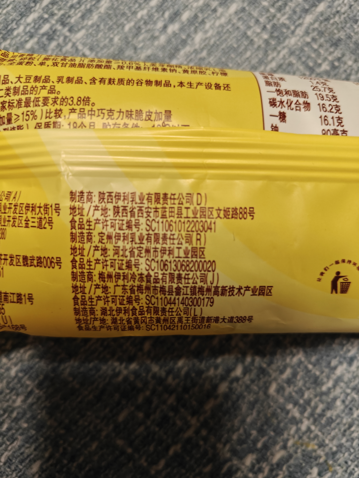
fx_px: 332
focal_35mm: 24
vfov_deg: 71.6
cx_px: 180
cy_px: 239
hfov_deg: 56.8
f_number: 1.8
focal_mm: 5.59
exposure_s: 1/75
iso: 500
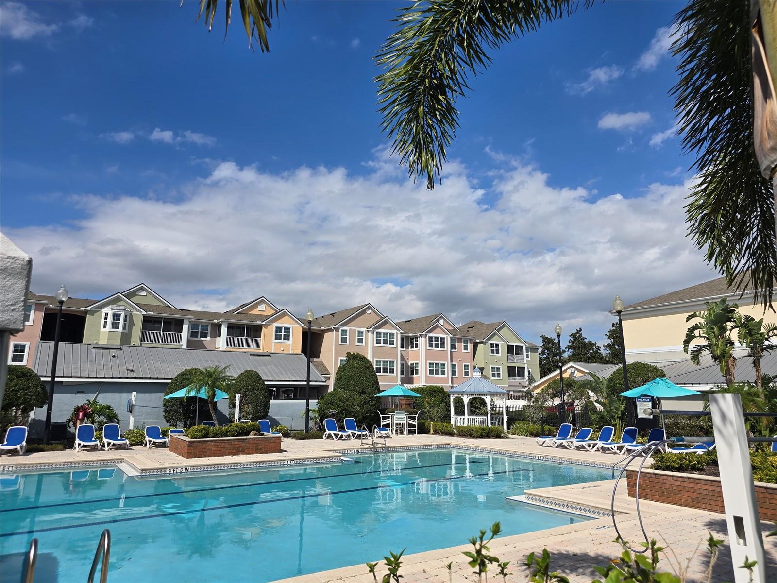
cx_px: 388
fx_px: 516
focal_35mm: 23
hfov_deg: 73.9
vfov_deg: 58.9
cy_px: 292
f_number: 1.7
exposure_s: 1/1632
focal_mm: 6.3
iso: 12
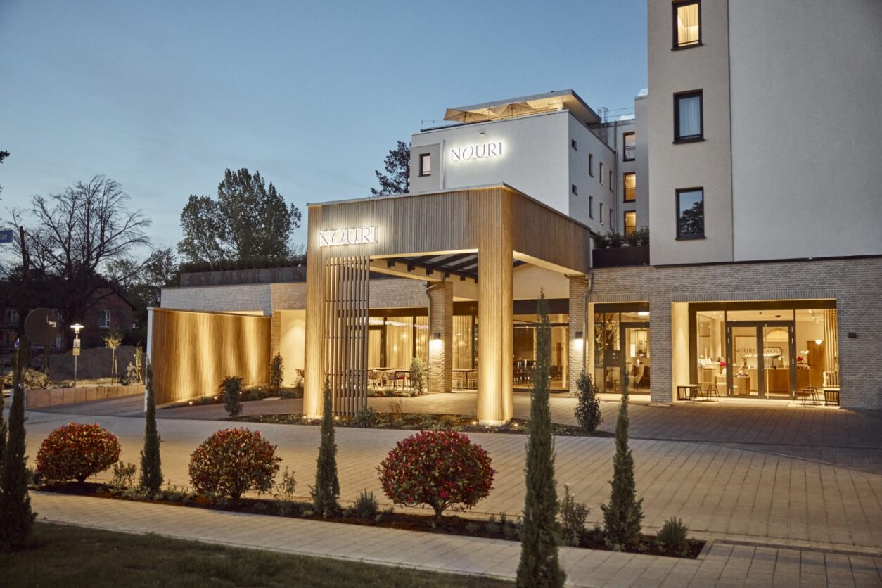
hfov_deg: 61.1
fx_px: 747
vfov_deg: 43.0
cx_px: 441
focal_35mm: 30
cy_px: 294
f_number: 2.8
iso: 1600
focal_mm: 30.5
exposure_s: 1/60
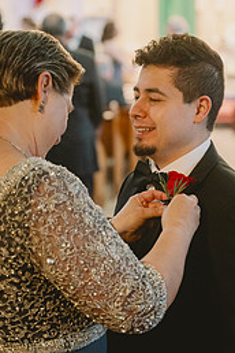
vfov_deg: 16.8
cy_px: 198
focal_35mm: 122
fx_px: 1194
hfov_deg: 11.2
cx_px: 159
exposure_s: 1/125
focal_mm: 70
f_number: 2.8
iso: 4000
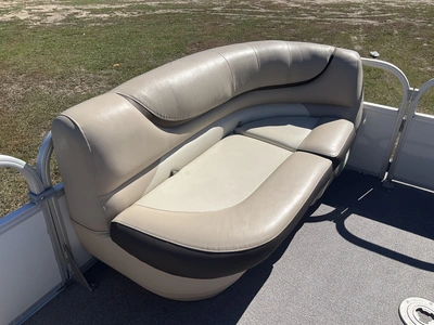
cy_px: 162
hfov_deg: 61.7
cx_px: 217
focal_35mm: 29
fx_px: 364
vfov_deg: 48.2
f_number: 1.8
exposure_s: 1/2959
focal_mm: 3
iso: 25
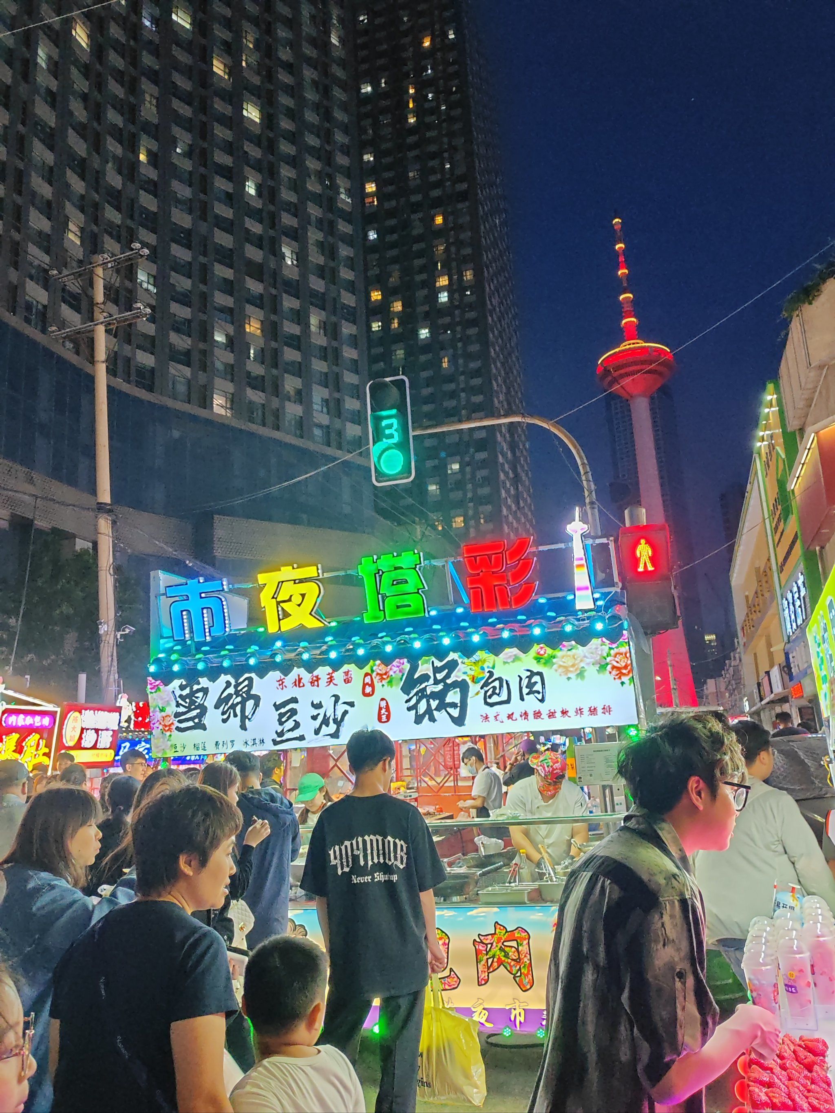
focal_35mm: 27
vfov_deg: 65.3
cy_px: 556
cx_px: 418
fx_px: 868
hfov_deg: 51.4
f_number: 1.9
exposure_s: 1/100
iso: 800
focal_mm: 5.52
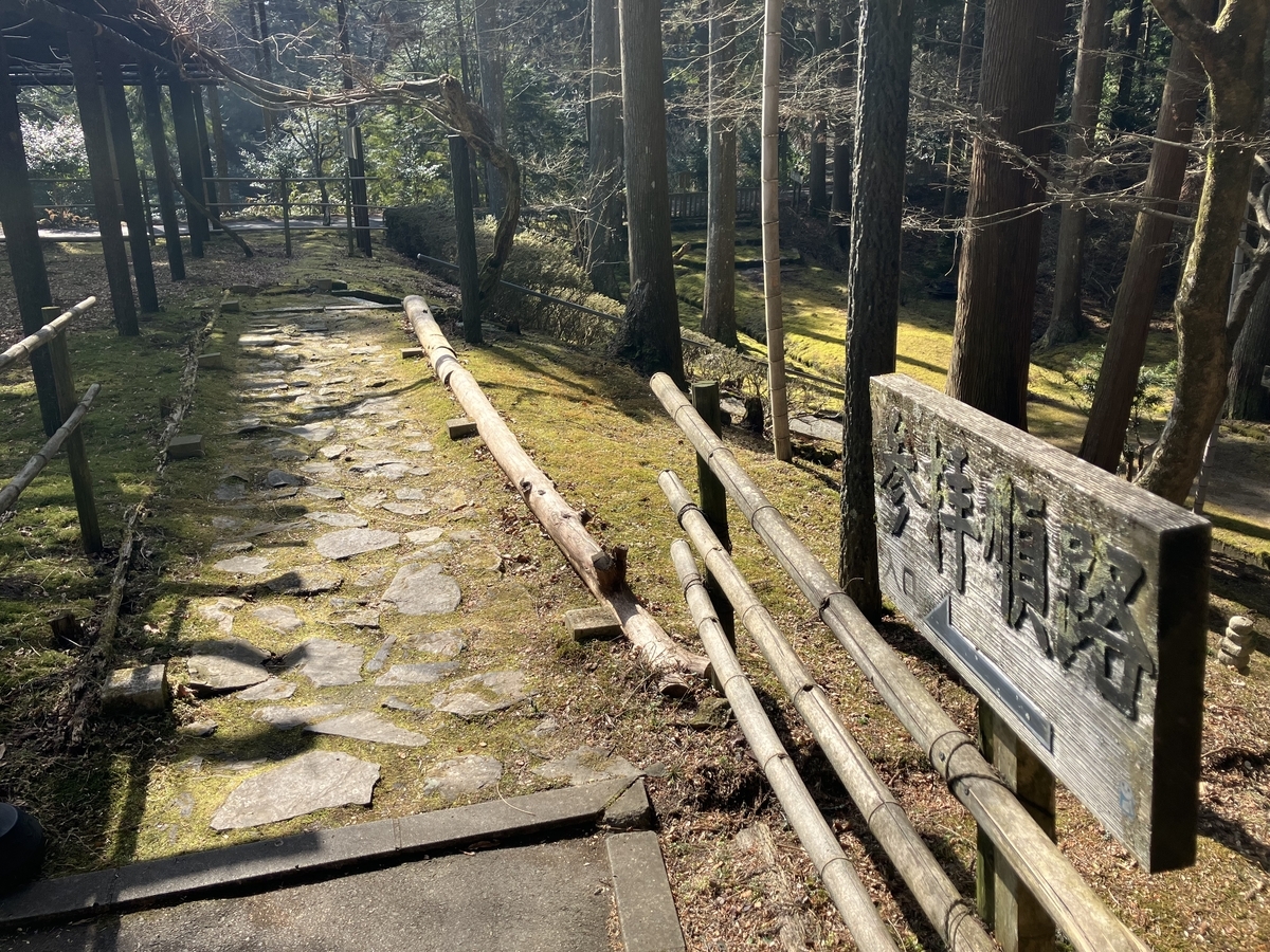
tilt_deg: -17.5
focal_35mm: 28
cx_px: 635
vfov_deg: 49.7
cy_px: 476
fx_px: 1027
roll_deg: +1.0
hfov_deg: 63.4
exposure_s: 1/796
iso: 32
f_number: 1.8
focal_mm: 3.99
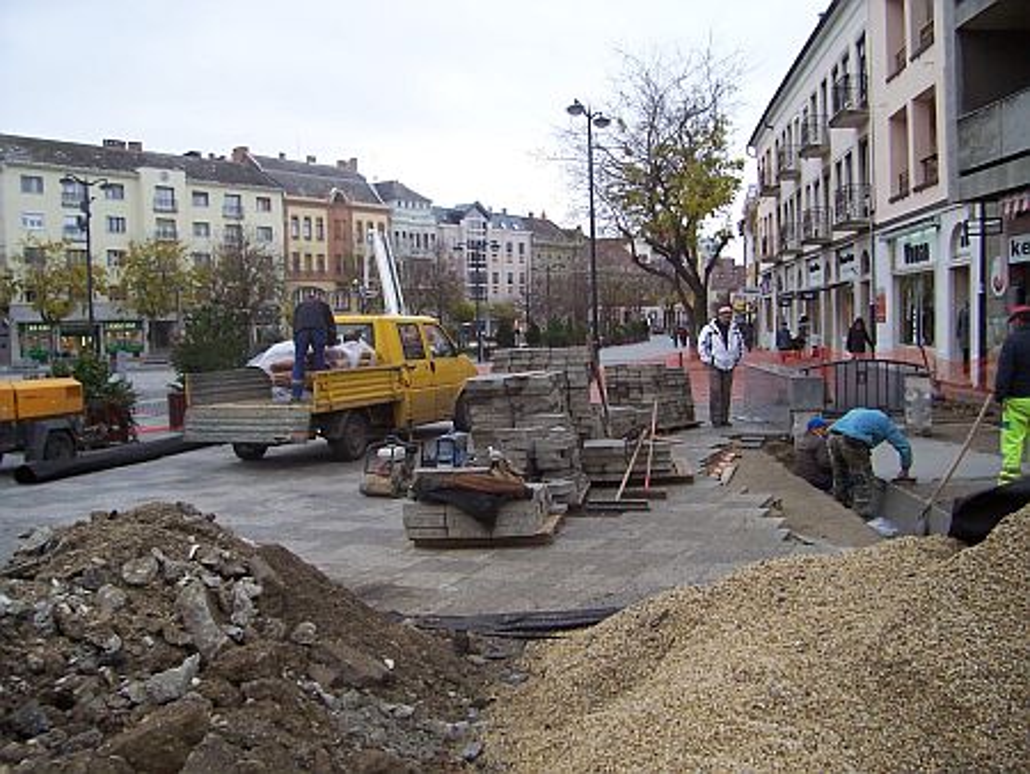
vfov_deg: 41.8
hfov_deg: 53.9
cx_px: 515
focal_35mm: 34
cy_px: 387
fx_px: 1012
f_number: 2.7
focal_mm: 5.6
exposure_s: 1/60
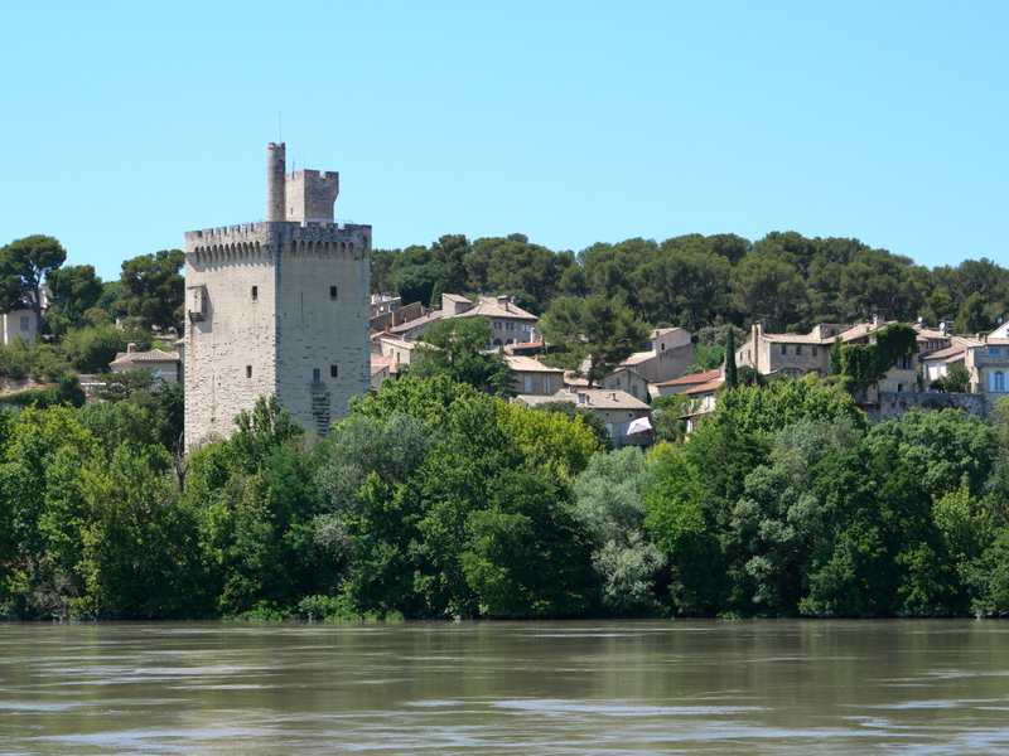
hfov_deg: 20.4
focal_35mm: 96
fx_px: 2798
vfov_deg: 15.4
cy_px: 378
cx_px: 504
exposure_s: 1/500
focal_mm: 48
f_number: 7.1
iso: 200
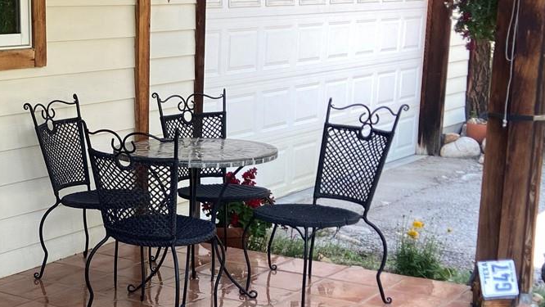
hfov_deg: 29.5
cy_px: 242
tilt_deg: -14.0
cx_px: 34
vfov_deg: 17.6
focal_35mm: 68
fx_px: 983
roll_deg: +0.8
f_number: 1.8
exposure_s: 1/267
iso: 32
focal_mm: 4.25
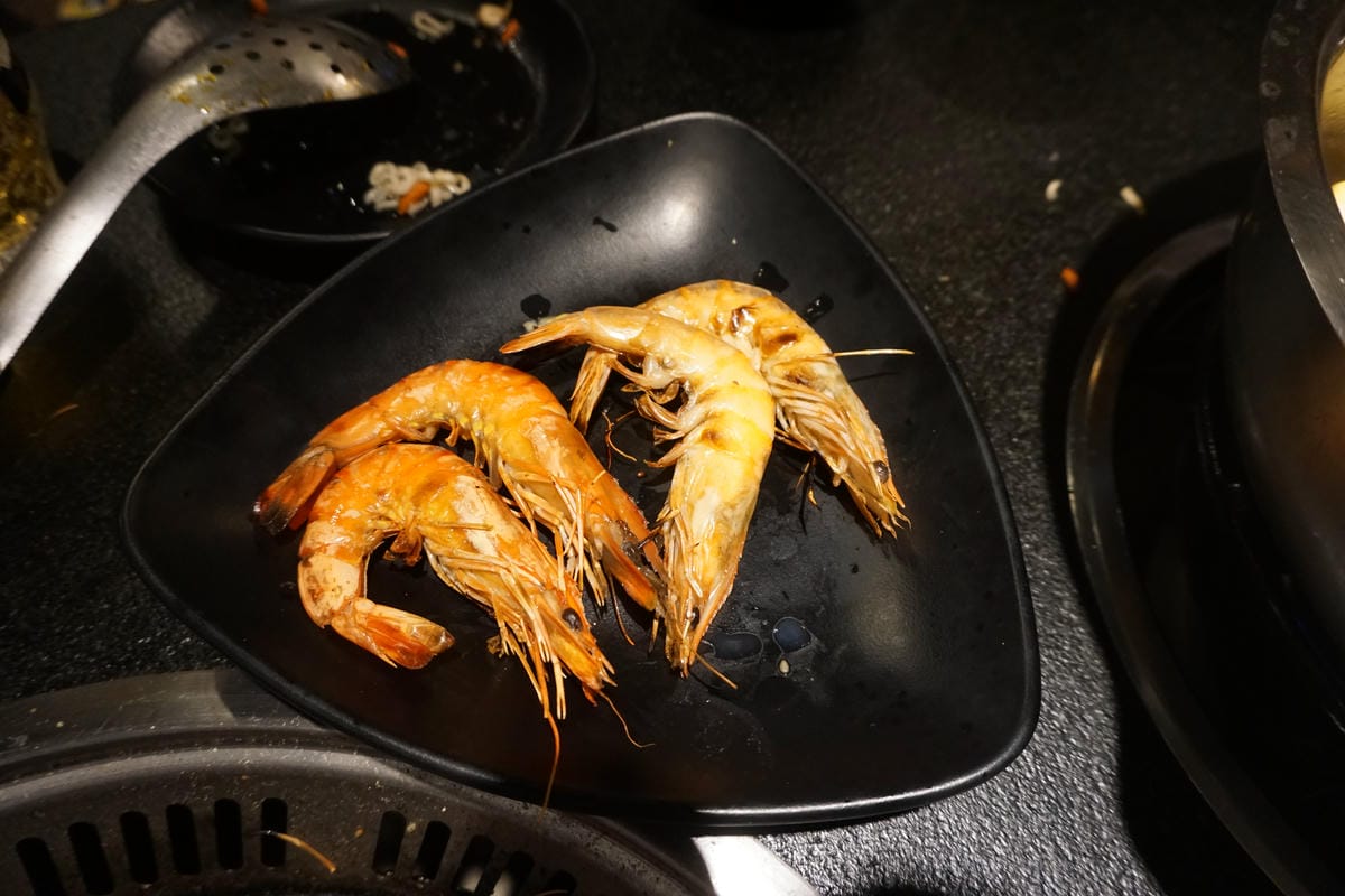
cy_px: 448
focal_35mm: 24
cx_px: 672
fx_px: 897
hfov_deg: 73.7
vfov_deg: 53.1
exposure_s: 1/60
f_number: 4
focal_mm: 16
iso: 1600
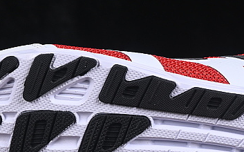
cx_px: 171
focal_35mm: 234
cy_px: 73
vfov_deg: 5.6
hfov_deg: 9.0
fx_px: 1555
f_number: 8
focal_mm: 50
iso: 160
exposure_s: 1/80
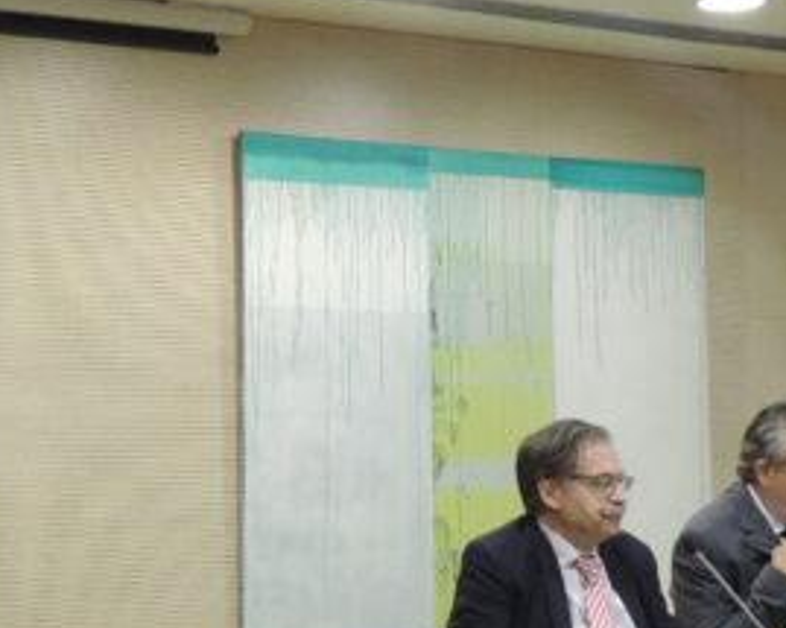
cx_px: 155
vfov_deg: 14.8
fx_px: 2418
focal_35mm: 104
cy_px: 429
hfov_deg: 18.3
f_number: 3.1
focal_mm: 4.9
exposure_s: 1/20
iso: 400
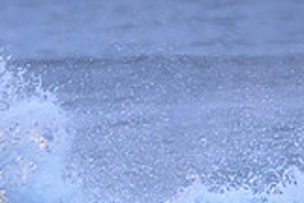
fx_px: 27197
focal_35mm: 3221
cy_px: 208
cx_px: -98
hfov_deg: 0.6
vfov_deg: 0.4
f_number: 11
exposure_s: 1/500
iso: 10000
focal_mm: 900
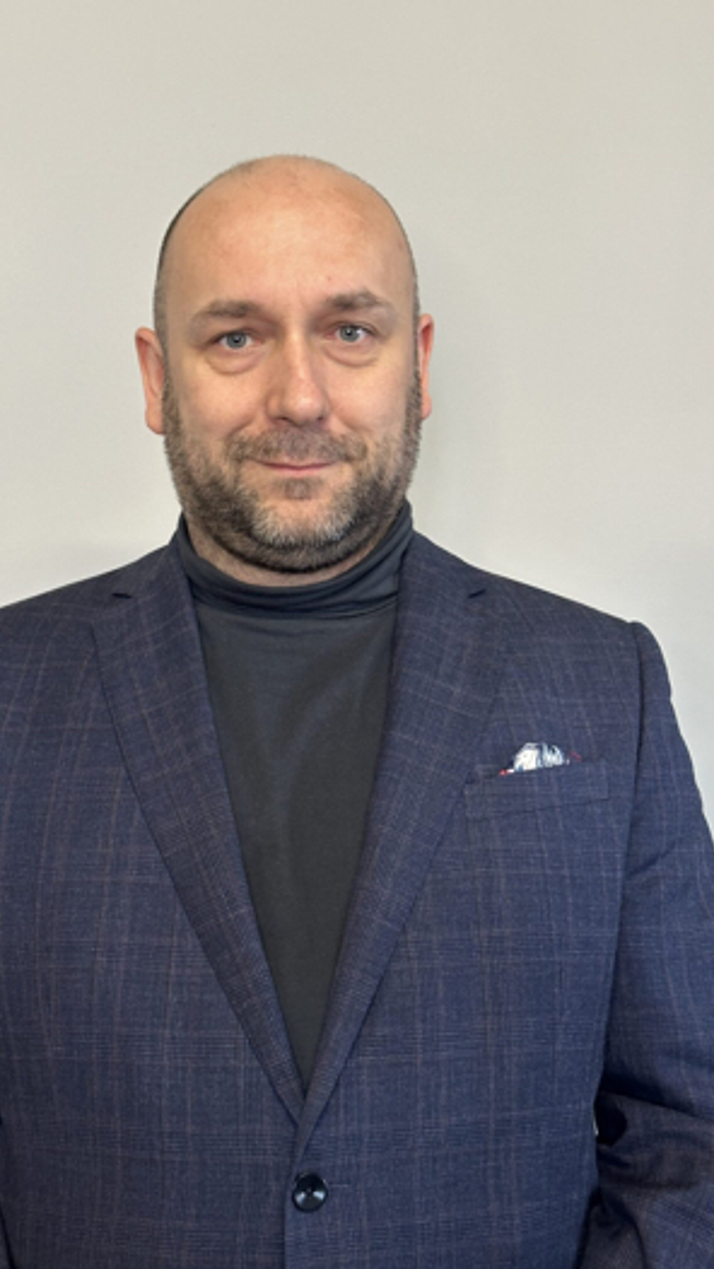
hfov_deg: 22.6
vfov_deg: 39.2
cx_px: 302
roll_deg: -0.3
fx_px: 1783
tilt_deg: -1.3
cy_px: 633
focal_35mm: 53
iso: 200
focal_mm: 6.86
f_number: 1.78
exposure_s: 1/50
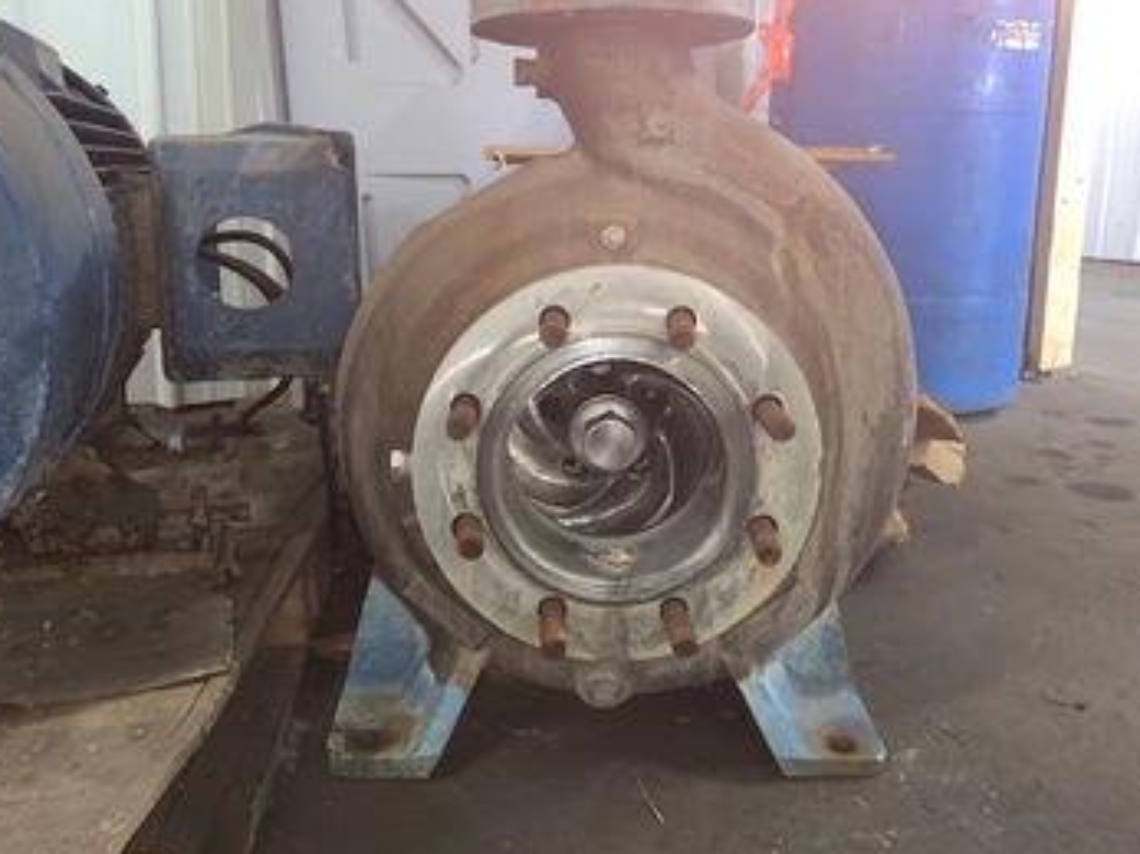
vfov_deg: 46.7
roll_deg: -1.1
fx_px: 988
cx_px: 559
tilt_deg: -10.4
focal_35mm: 30
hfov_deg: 60.0
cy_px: 378
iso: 50
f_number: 1.8
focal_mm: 4.25
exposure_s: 1/6
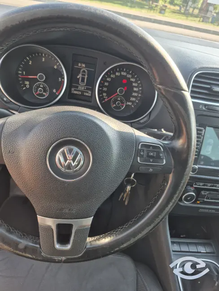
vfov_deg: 73.9
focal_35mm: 23
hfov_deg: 58.9
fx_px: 194
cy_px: 146
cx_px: 110
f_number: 1.8
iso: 40
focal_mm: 5.4
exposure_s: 1/180
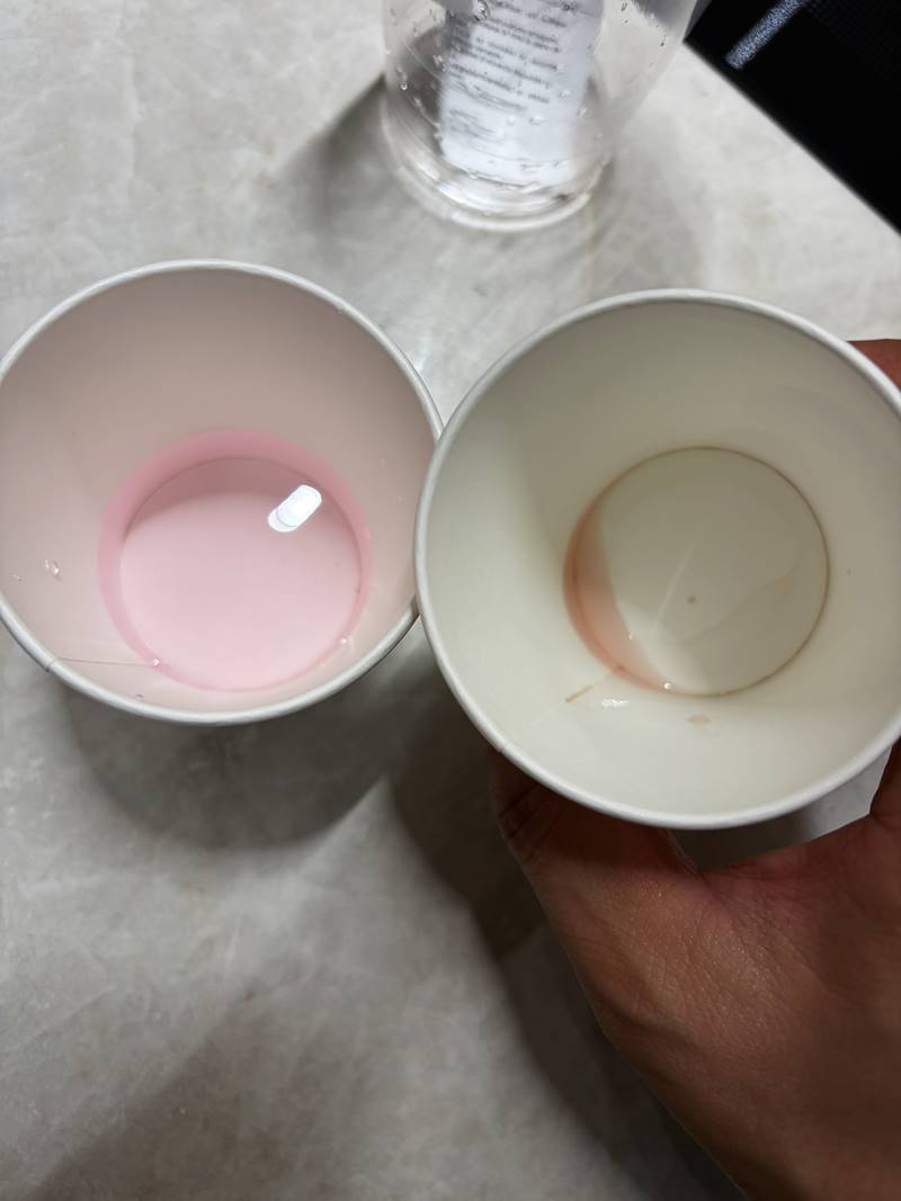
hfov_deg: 53.1
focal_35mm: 26
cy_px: 600
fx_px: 902
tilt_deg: -76.6
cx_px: 450
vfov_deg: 67.3
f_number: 1.6
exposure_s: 1/122
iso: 50
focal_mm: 5.96
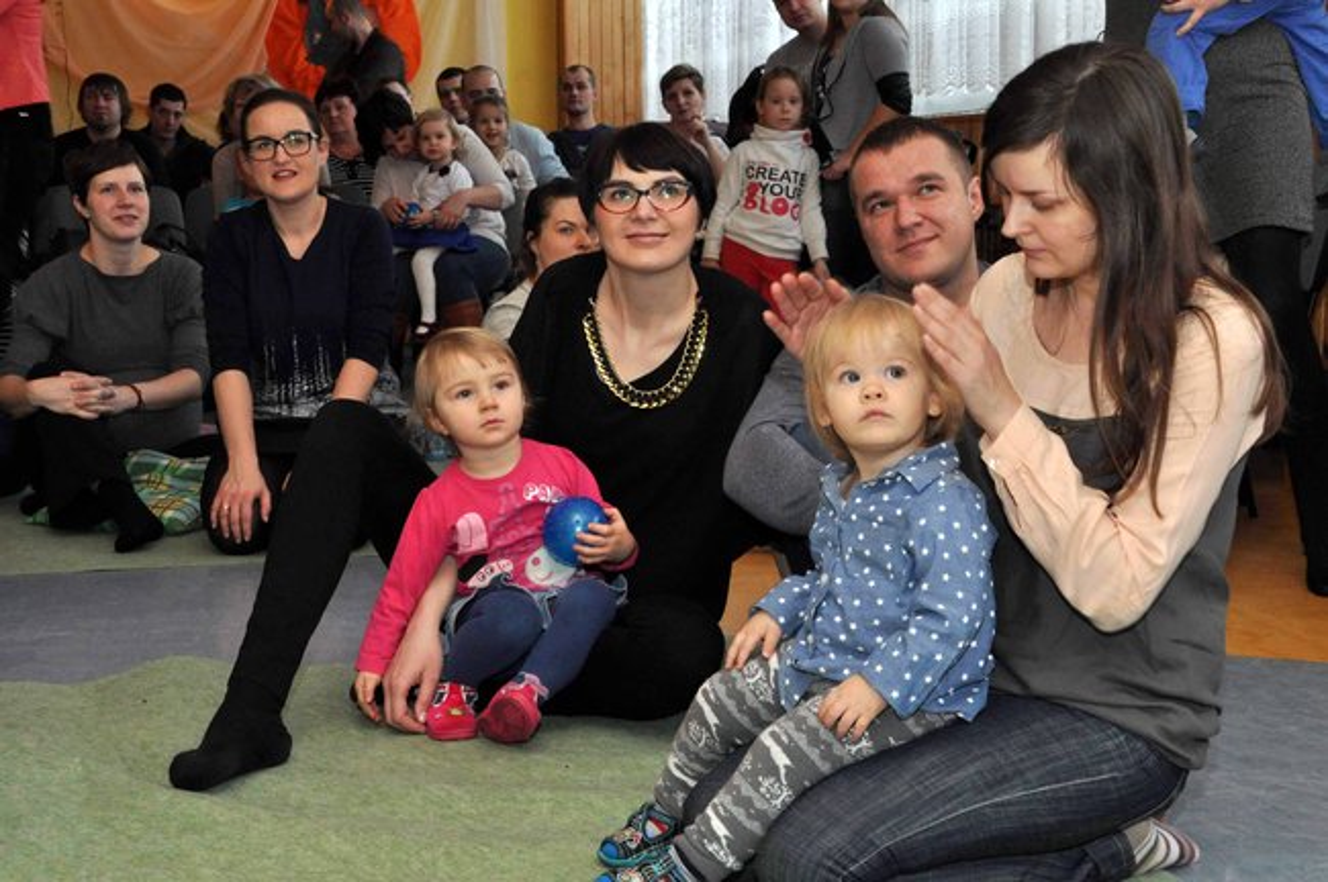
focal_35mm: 66
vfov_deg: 20.6
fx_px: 2432
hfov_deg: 30.5
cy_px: 441
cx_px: 664
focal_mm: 44
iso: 1250
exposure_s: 1/60
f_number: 13
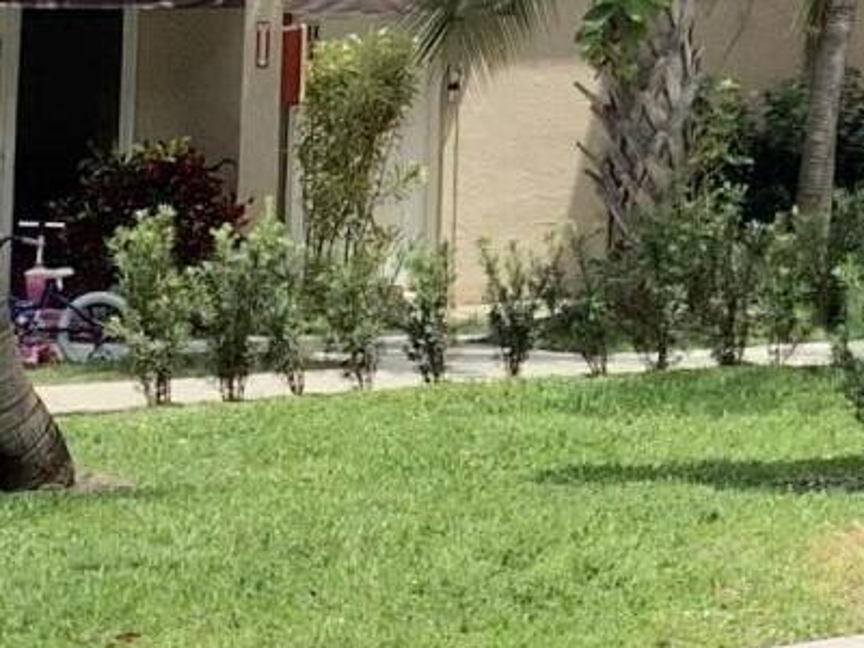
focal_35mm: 155
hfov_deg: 12.1
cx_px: 1363
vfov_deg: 9.3
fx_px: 3869
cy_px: -318
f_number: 2.4
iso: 25
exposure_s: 1/905
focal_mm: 3.3
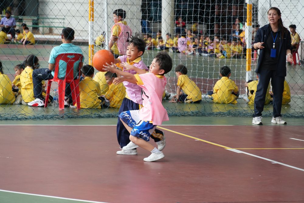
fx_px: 1229
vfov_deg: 9.4
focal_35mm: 146
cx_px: 152
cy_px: 102
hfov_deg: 14.1
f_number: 5.6
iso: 1000
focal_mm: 97
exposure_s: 1/500
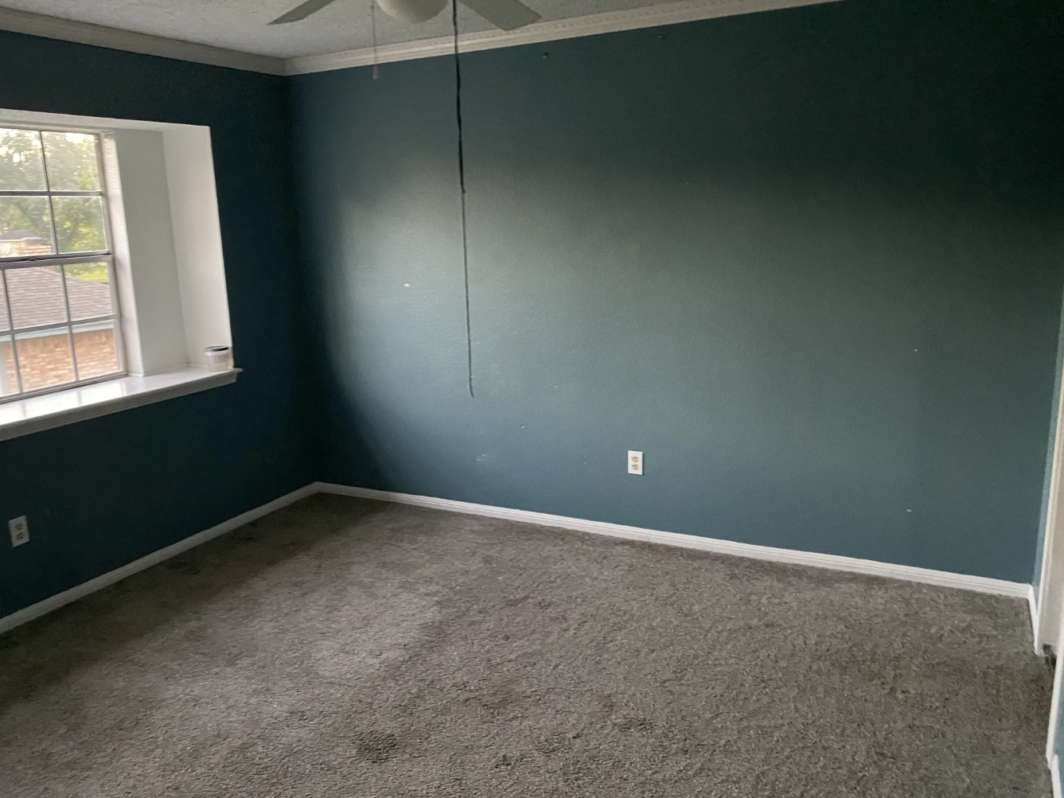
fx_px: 861
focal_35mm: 28
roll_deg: +3.5
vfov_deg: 49.7
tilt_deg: -13.7
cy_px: 391
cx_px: 504
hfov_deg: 63.4
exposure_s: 1/30
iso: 800
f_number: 1.8
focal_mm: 4.25
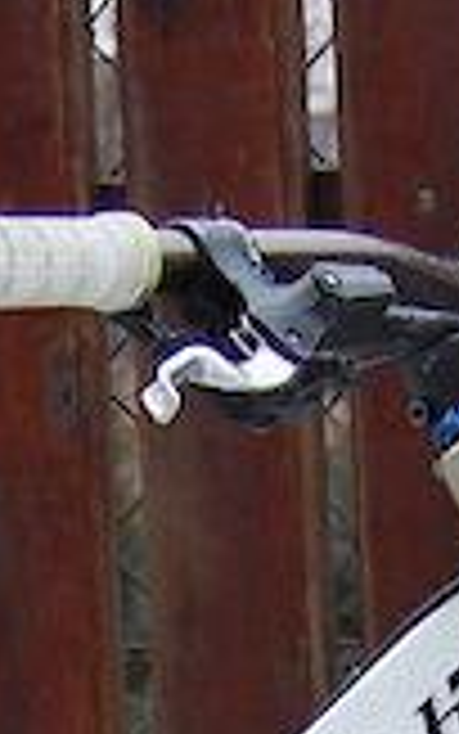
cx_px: 238
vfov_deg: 8.0
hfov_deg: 5.3
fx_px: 4979
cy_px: 1493
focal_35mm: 249
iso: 400
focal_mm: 26
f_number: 4.2
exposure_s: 1/80
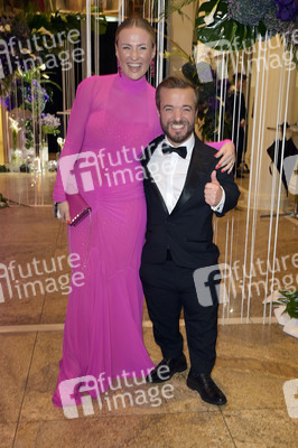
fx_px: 522
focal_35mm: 42
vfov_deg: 46.4
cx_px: 149
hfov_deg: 31.8
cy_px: 224
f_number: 5.6
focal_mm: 42
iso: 2500
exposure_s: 1/50
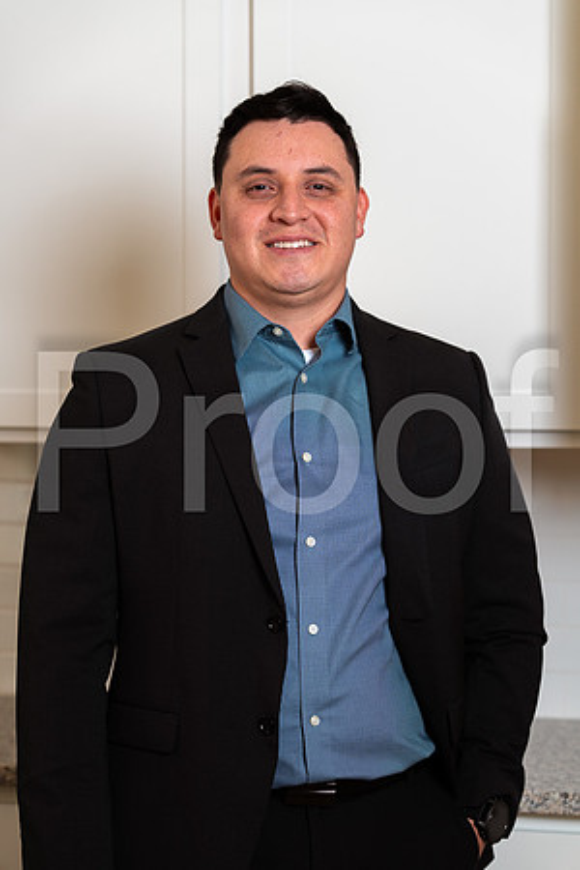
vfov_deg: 23.9
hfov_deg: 16.1
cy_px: 435
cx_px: 290
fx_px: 2054
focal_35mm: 85
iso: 50
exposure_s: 1/160
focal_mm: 85
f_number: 3.2
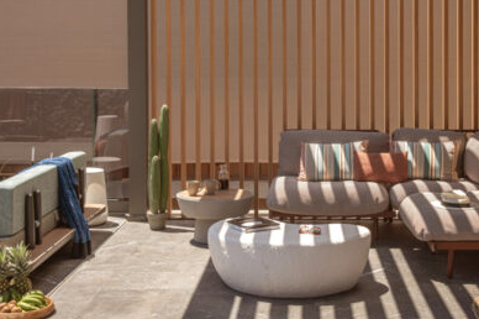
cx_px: 285
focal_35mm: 65
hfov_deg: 30.9
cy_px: 95
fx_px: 864
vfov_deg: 20.8
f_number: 8
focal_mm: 42
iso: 100
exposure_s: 1/160
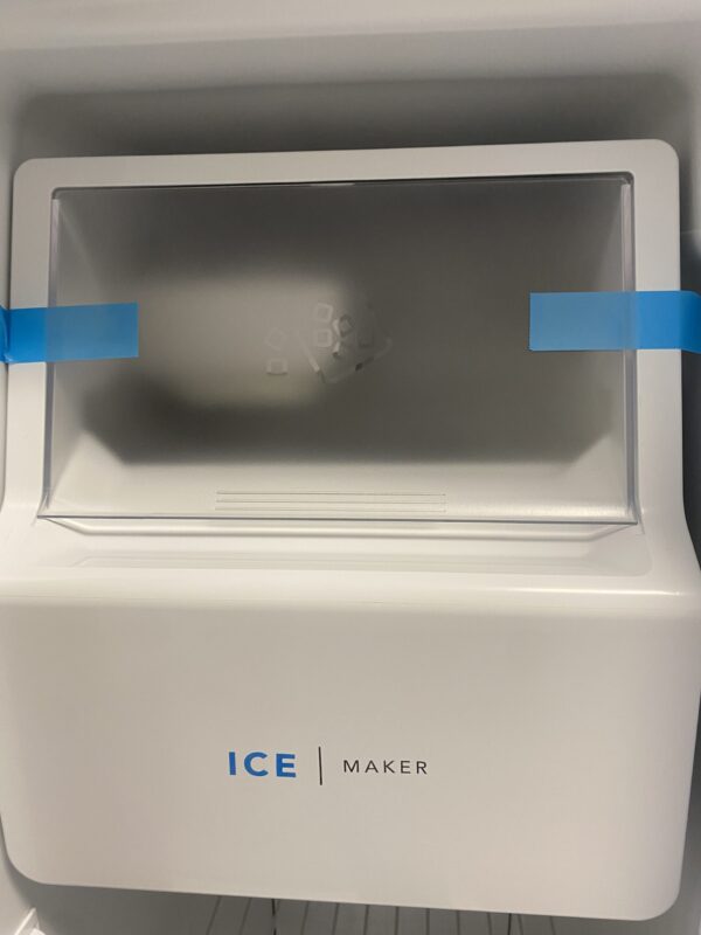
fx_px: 702
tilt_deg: -12.5
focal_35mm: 26
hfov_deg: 53.1
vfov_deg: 67.3
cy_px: 468
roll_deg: +0.4
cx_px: 350
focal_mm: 4.25
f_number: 1.8
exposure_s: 1/65
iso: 100
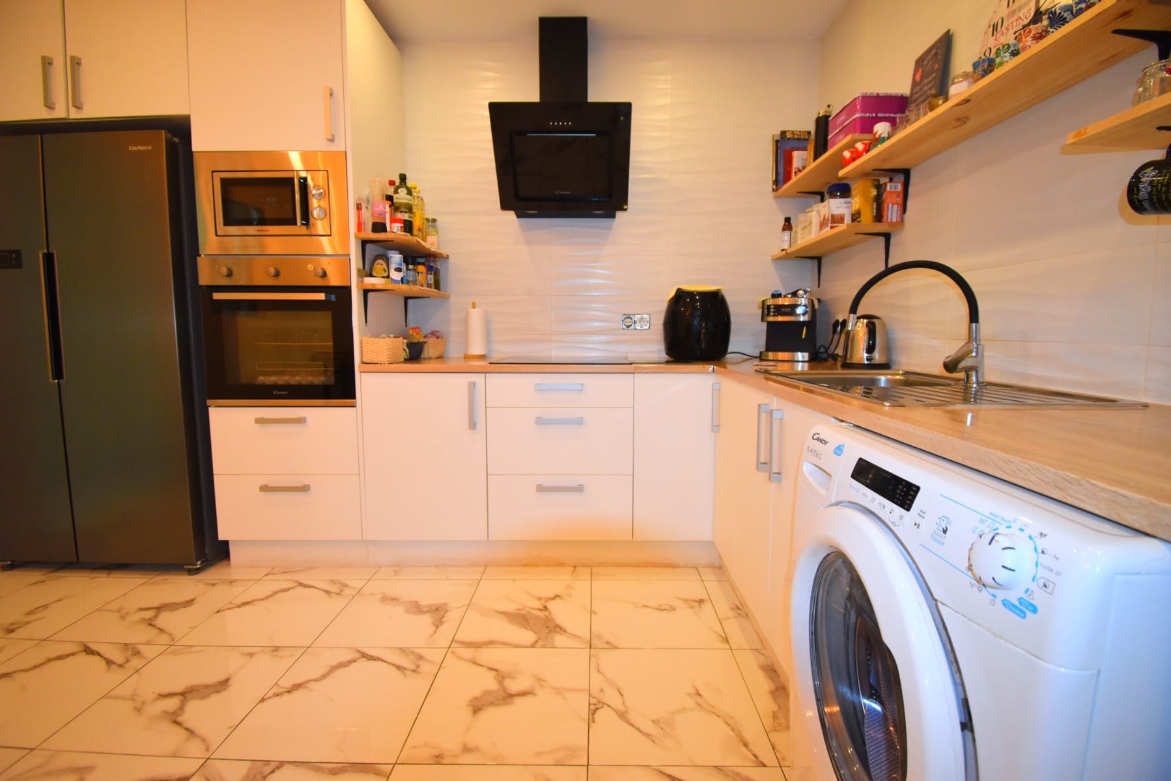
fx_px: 488
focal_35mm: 15
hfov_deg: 100.4
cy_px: 390
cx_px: 586
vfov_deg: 77.4
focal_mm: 10
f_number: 4.5
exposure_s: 1/80
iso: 800
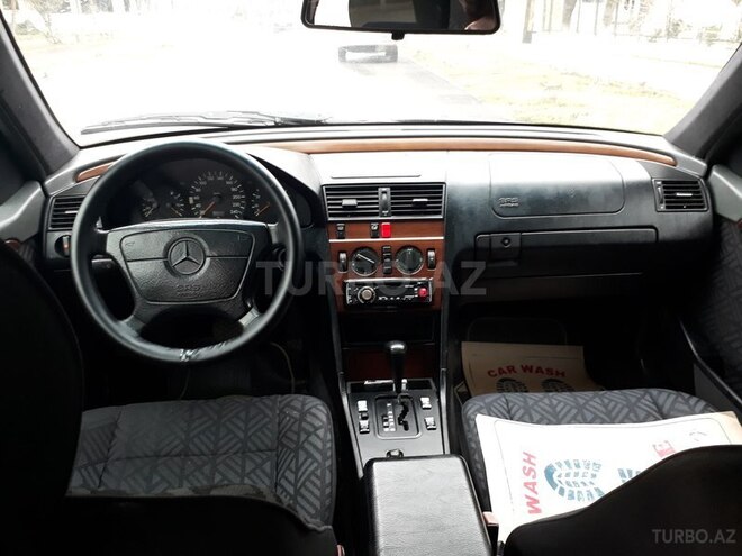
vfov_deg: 51.4
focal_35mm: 27
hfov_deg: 65.3
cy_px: 278
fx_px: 579
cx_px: 371
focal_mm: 3.6
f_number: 1.9
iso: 100
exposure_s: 1/33
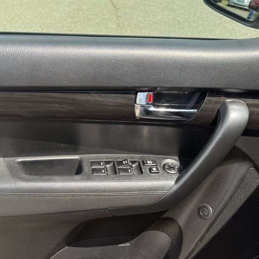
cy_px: 165
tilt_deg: -36.4
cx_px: 96
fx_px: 347
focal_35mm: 41
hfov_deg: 40.6
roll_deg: +3.3
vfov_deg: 40.6
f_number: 1.78
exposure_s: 1/858
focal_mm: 6.76
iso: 80
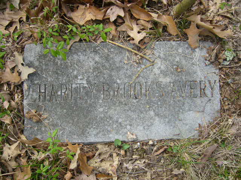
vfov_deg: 40.7
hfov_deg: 52.6
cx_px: 120
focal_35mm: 35
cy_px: 90
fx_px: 244
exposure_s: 1/250
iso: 80
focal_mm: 5.8
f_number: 2.8
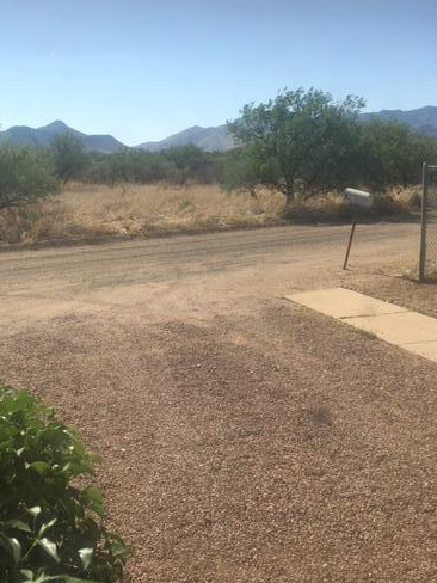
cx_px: 170
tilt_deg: -6.1
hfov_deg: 37.5
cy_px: 251
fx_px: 640
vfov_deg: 48.8
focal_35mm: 38
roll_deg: +1.9
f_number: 2.2
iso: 25
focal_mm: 4.15
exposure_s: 1/1709
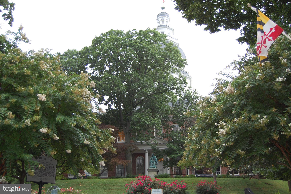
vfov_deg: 36.8
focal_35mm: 36
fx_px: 291
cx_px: 146
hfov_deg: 53.2
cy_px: 97
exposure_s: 1/160
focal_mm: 24
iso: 400
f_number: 4
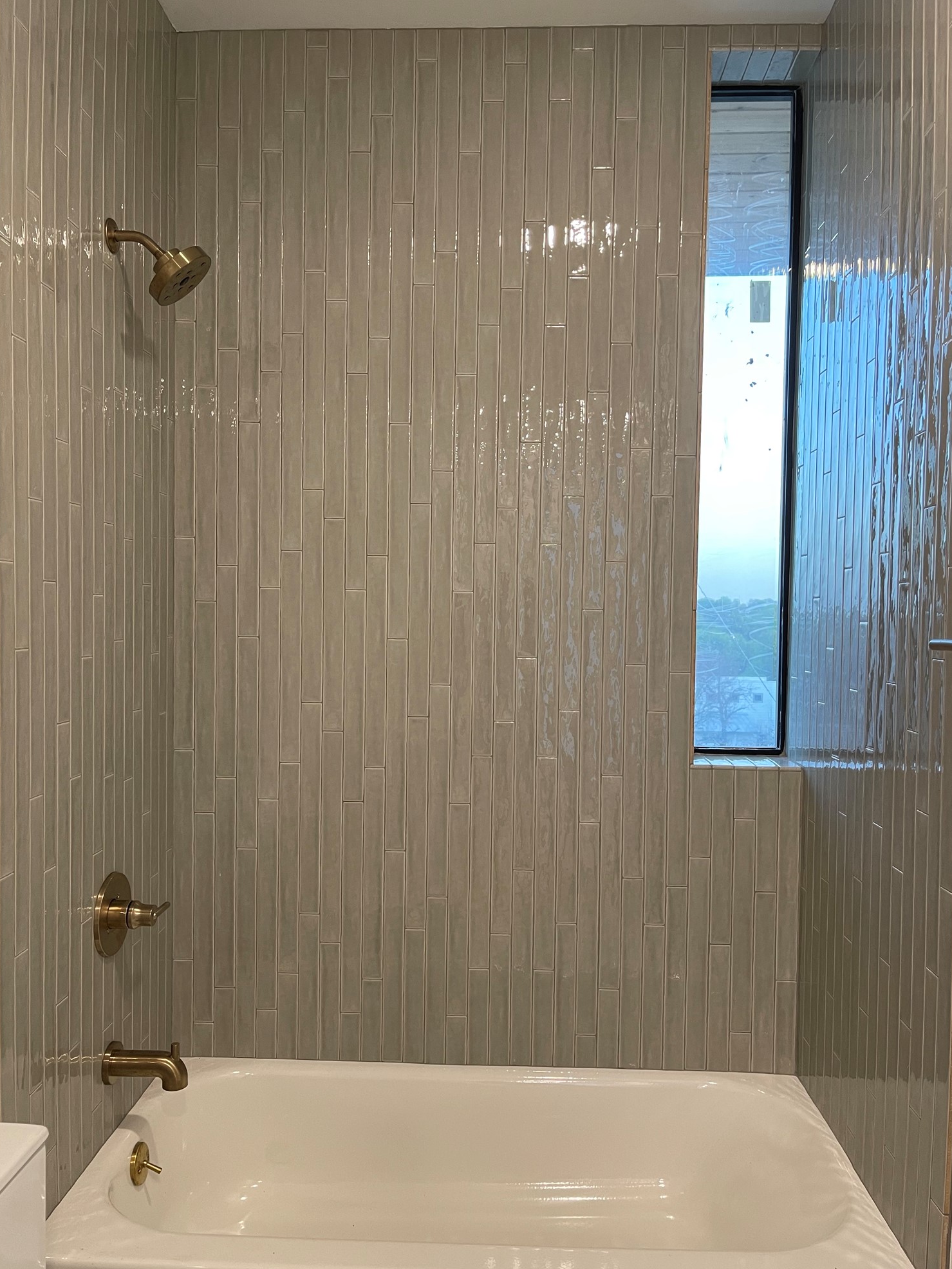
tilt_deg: -1.9
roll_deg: -0.7
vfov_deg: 65.3
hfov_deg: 51.4
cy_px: 636
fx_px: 990
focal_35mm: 27
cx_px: 480
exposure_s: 1/60
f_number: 1.6
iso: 80
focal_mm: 5.1
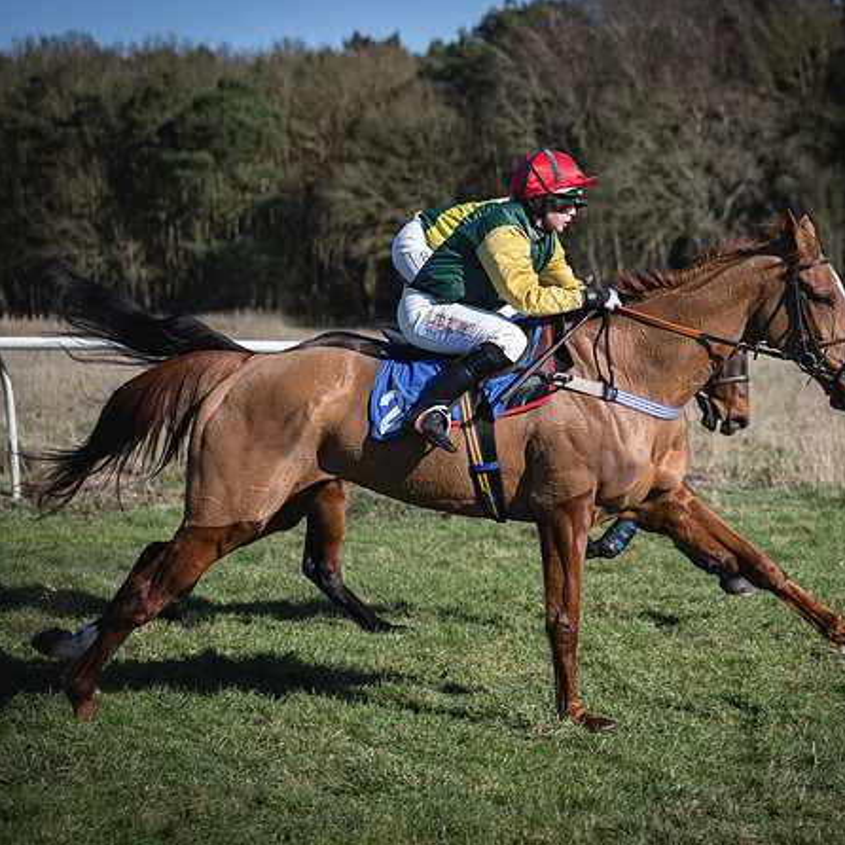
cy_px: 350
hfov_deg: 15.0
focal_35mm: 116
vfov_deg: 15.0
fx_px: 3204
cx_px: 652
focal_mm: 70
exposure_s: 1/2000
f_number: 2.8
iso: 100
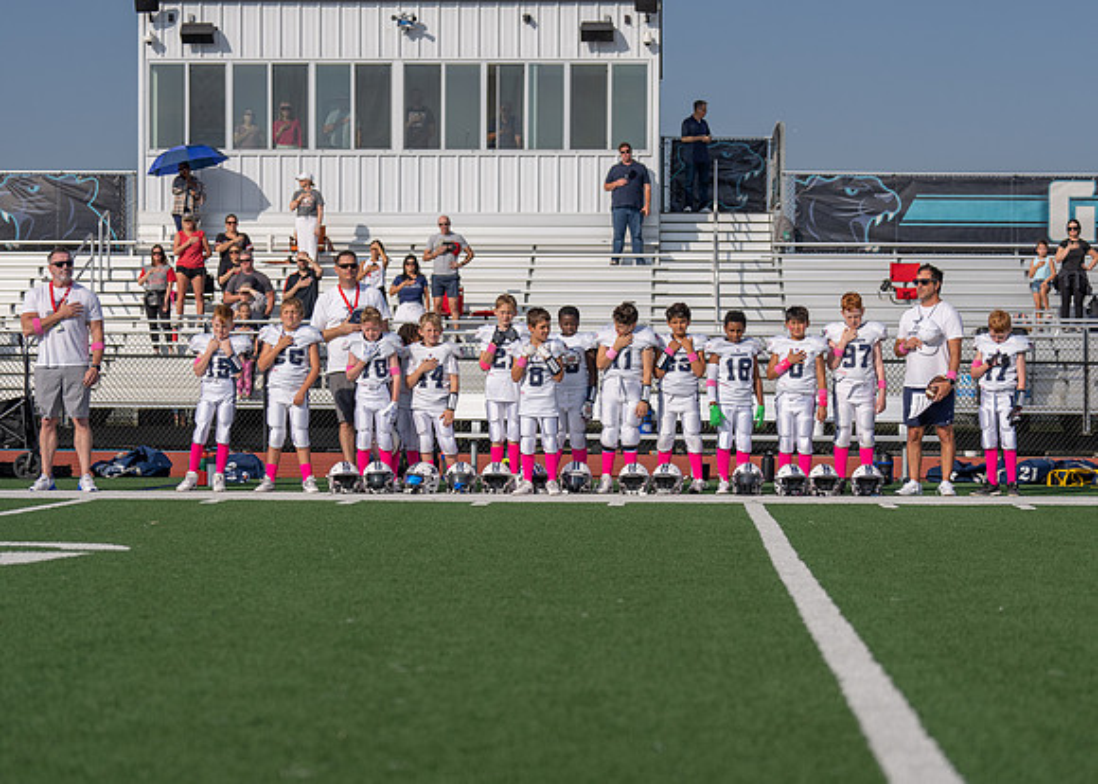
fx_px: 2831
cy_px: 459
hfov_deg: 21.9
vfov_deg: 15.8
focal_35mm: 91
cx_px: 574
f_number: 2.8
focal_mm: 70
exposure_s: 1/4000
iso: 100
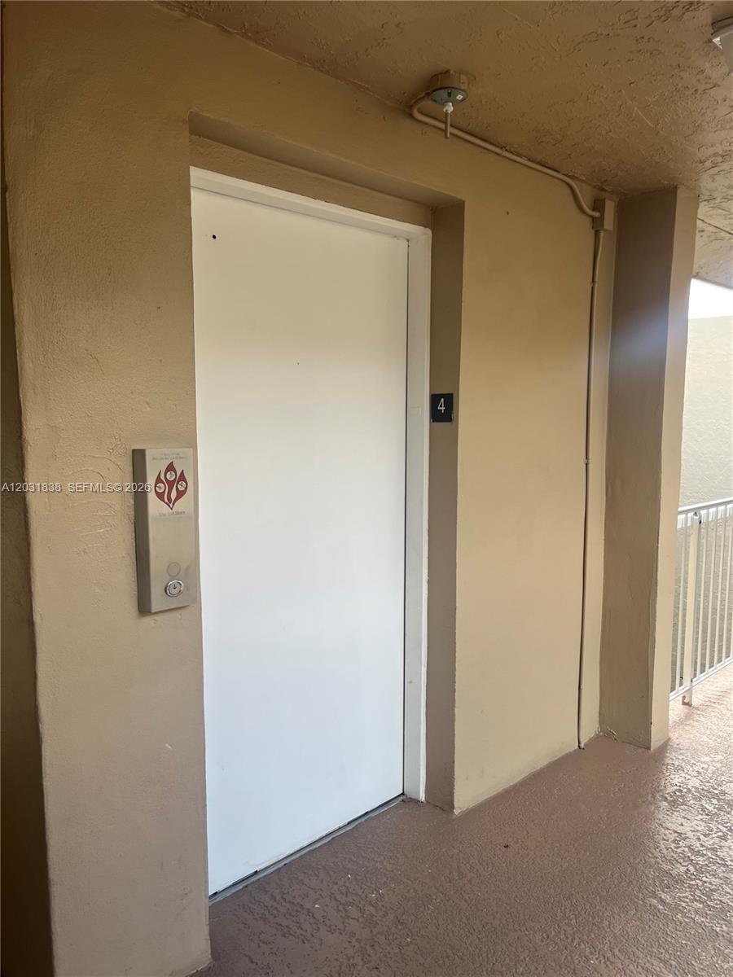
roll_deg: -0.7
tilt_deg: -6.3
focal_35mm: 26
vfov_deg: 67.3
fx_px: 734
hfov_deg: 53.1
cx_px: 366
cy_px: 488
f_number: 1.6
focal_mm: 5.1
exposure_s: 1/212
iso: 40
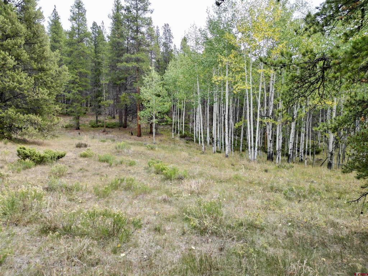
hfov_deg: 71.6
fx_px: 255
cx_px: 184
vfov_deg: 56.8
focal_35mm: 24
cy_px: 138
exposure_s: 1/1000
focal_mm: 6.72
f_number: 1.7
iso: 200
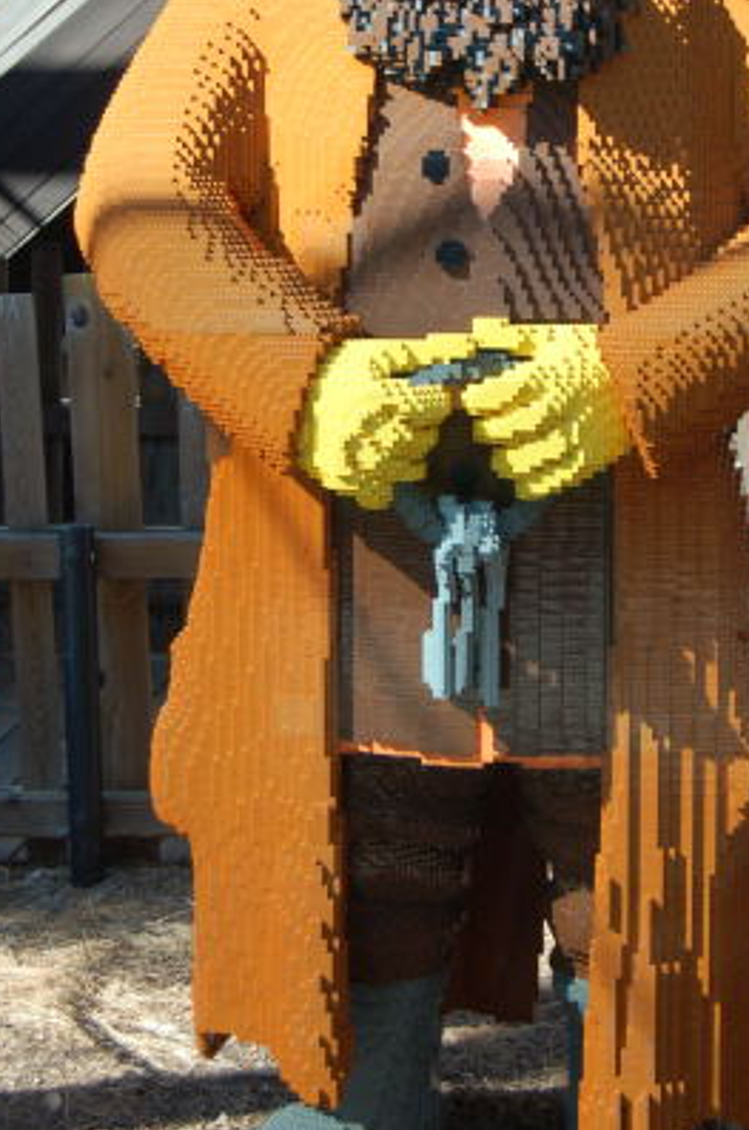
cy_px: 387
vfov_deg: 22.1
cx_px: 477
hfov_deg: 14.8
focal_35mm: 92
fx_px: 2884
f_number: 5
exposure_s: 1/100
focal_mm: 38
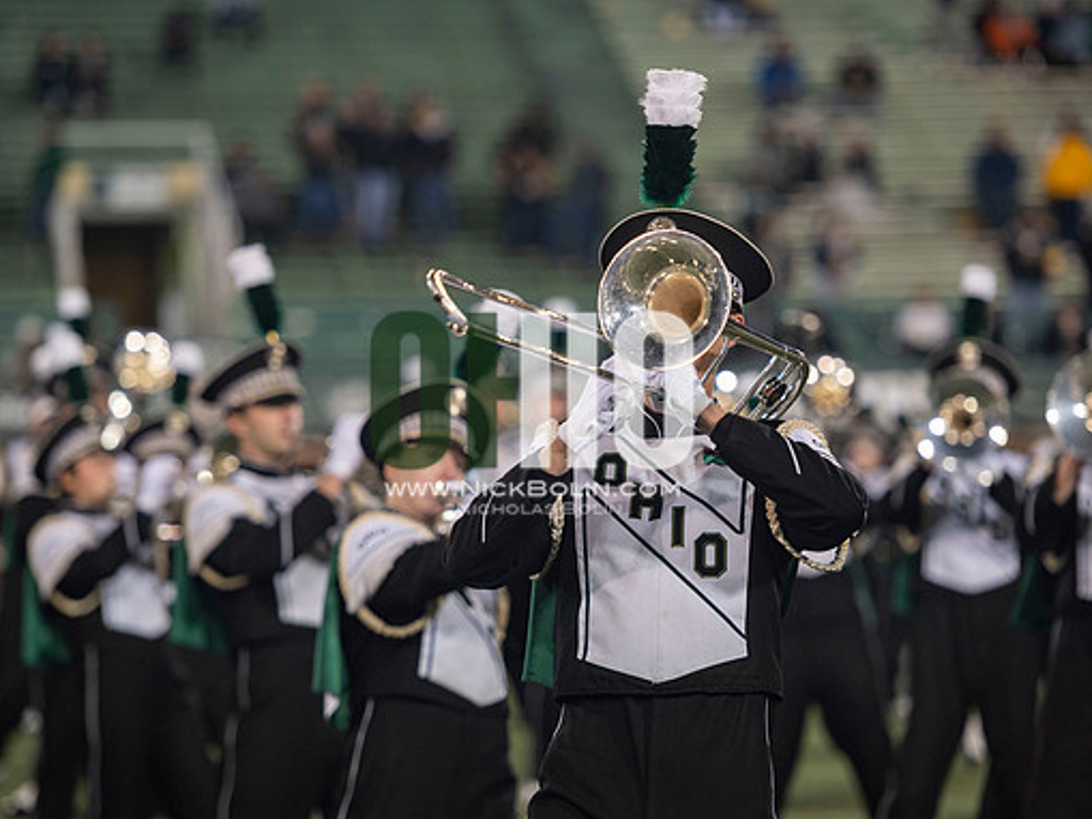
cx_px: 532
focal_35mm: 186
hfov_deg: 10.6
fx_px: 5869
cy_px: 412
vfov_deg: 8.0
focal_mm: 170
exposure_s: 1/500
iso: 1000
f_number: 2.8
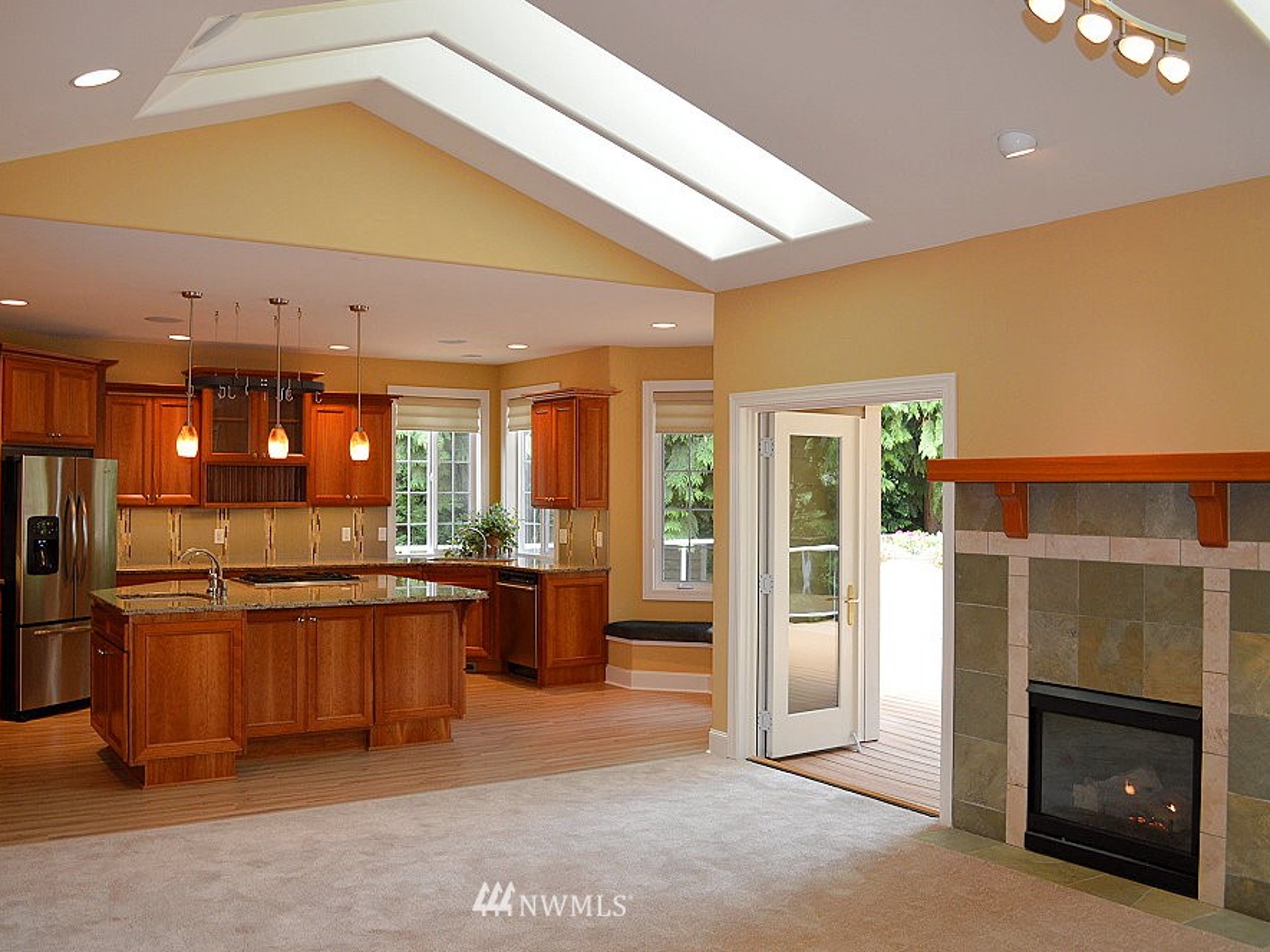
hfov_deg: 59.7
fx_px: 1101
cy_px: 465
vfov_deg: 46.8
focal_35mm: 30
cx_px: 552
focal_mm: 18
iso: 400
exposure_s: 1/80
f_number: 4.5
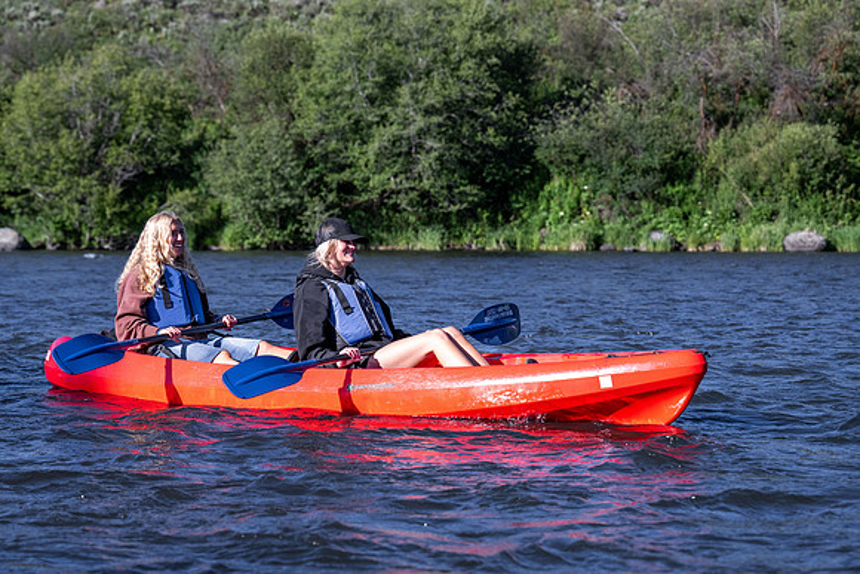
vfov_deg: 15.4
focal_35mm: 89
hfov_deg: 22.9
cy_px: 299
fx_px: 2126
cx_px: 409
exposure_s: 1/5000
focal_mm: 79
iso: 1000
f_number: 4.5
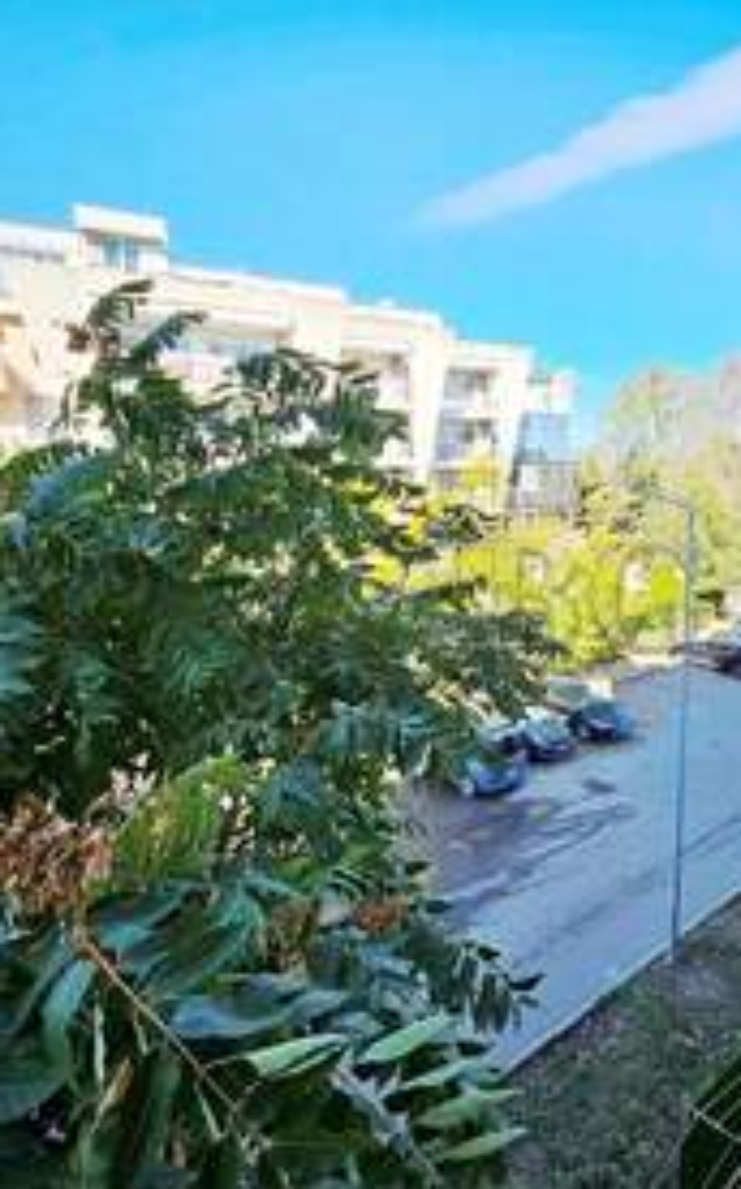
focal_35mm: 19
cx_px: 470
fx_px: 615
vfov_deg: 88.0
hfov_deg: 61.2
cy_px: 610
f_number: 2.2
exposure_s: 1/519
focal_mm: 1.7
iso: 32
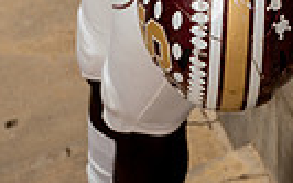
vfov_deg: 9.7
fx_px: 910
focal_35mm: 114
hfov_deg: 18.2
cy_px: -300
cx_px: 220
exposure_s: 1/200
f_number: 6.3
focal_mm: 33
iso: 50
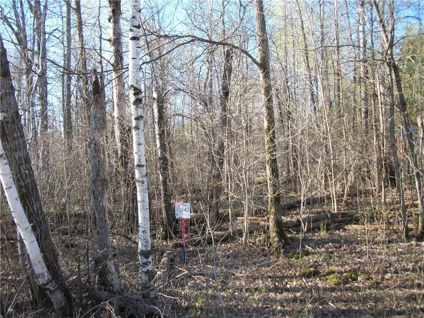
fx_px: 392
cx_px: 212
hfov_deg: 56.8
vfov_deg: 44.2
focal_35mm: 32
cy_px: 159
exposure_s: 1/250
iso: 80
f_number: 2.9
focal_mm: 5.7
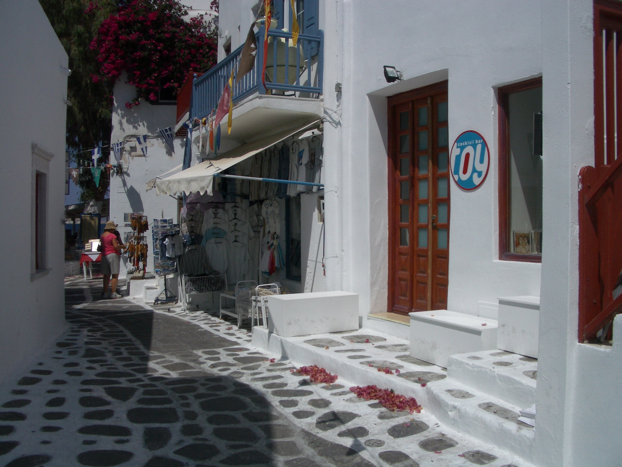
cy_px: 234
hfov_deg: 52.6
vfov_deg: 40.7
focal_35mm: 35
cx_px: 311
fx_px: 629
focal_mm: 5.8
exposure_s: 1/2000
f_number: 4.3
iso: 50
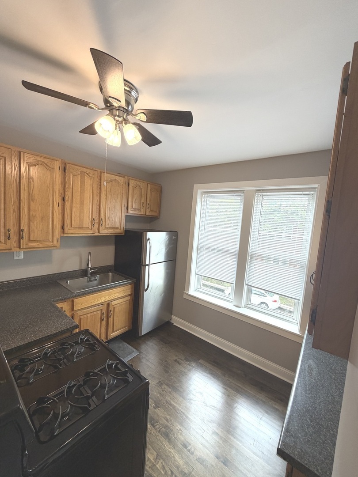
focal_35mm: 14
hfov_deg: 85.7
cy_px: 238
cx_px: 179
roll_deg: -4.7
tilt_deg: -5.3
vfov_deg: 102.1
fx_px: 193
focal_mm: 2.22
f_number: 2.2
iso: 200
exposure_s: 1/120
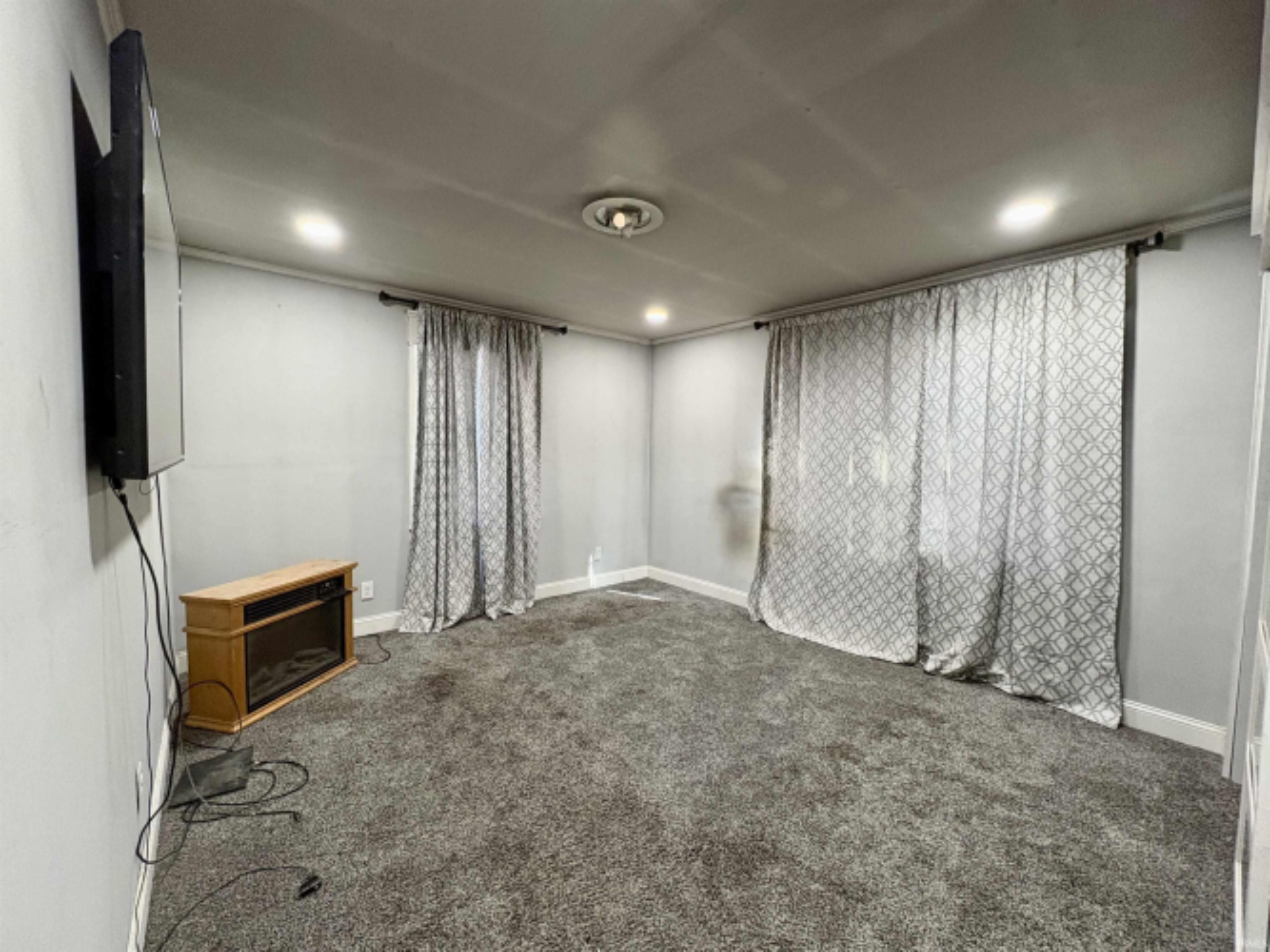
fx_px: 514
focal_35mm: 14
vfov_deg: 85.7
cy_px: 476
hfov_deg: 102.1
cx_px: 635
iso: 320
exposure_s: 1/60
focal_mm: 2.22
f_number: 2.2
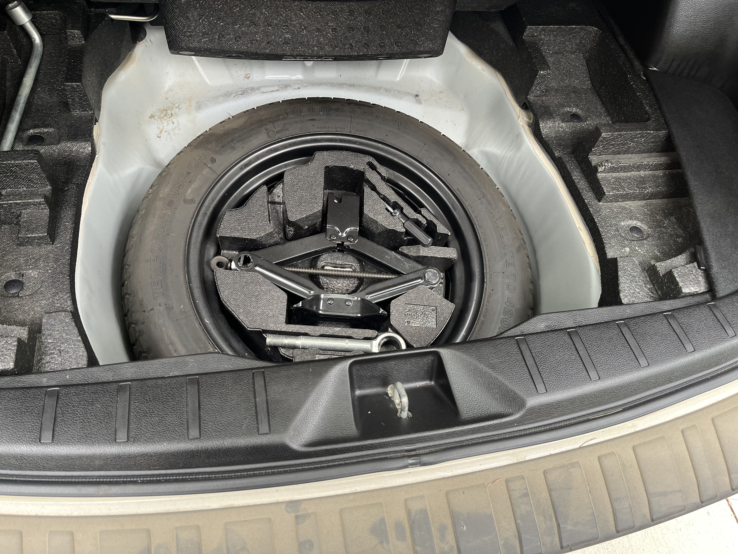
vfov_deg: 53.1
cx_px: 369
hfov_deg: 67.3
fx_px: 554
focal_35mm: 26
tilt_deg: -56.1
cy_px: 277
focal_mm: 5.1
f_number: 1.6
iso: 100
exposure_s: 1/122
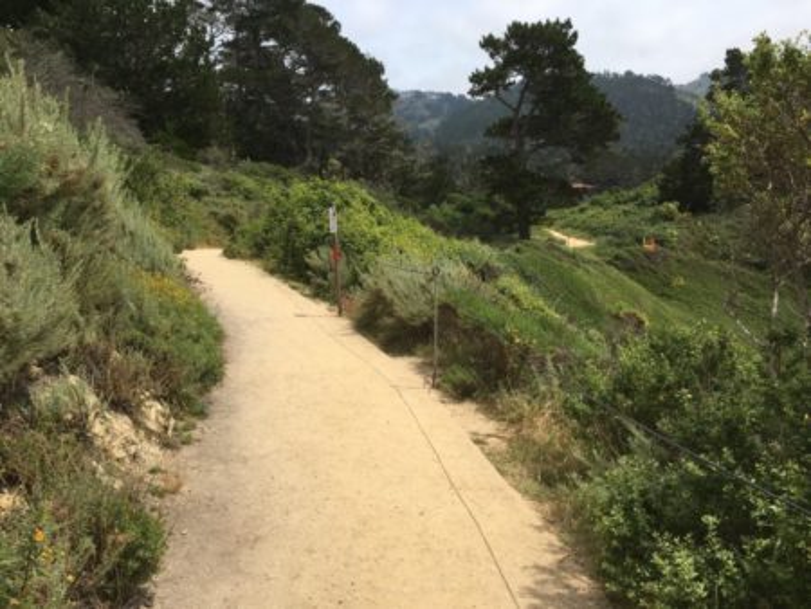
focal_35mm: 29
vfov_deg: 48.3
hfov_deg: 61.6
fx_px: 680
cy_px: 304
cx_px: 406
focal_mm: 4.15
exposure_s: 1/2198
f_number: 2.2
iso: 25
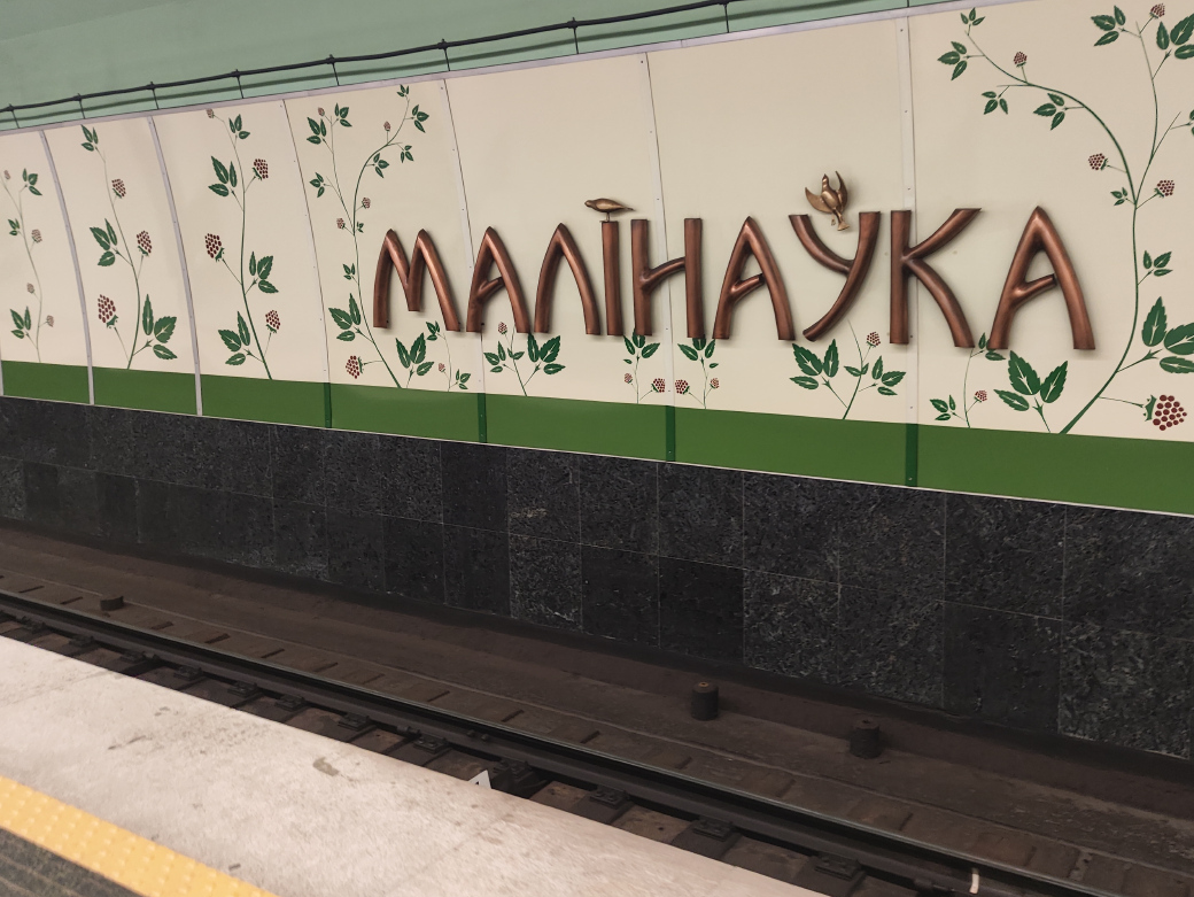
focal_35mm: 30
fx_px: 1035
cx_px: 654
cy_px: 395
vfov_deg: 46.7
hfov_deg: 59.8
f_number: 1.8
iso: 748
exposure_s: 1/33.3
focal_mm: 4.68
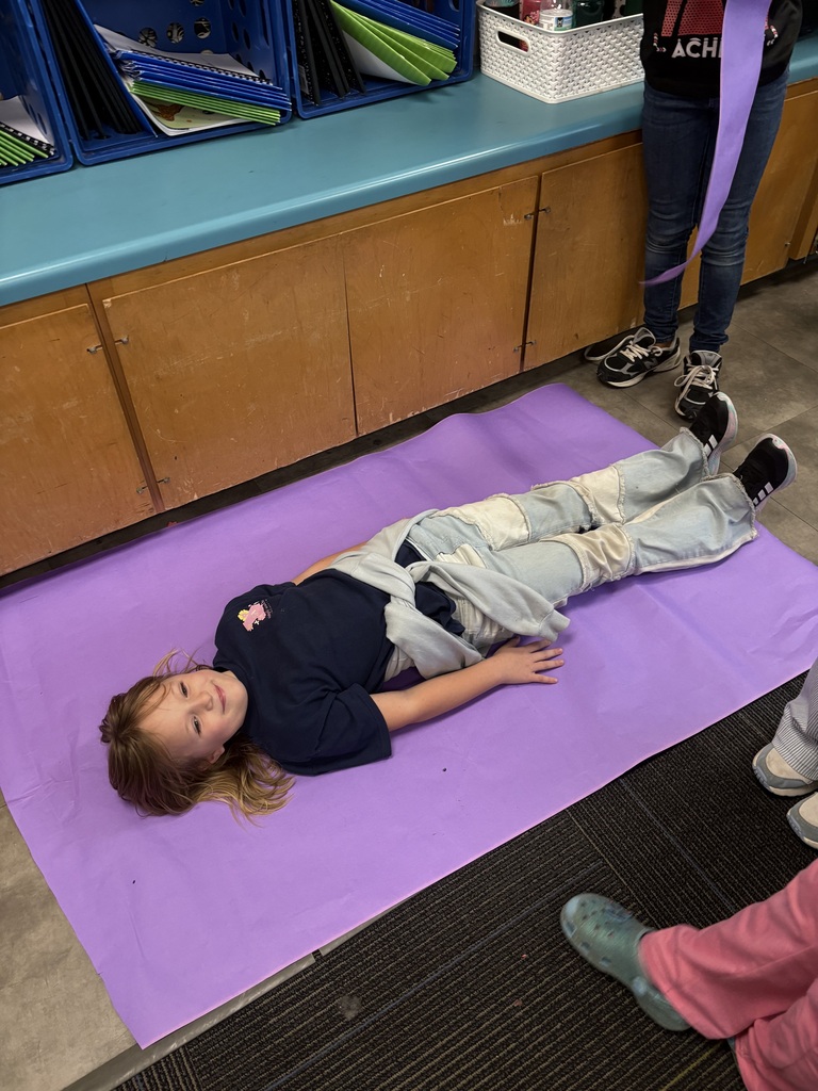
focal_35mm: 26
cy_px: 546
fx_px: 819
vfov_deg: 67.3
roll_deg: +3.0
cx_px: 409
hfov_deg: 53.1
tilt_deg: -43.9
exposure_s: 1/60
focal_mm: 5.96
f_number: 1.6
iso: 160
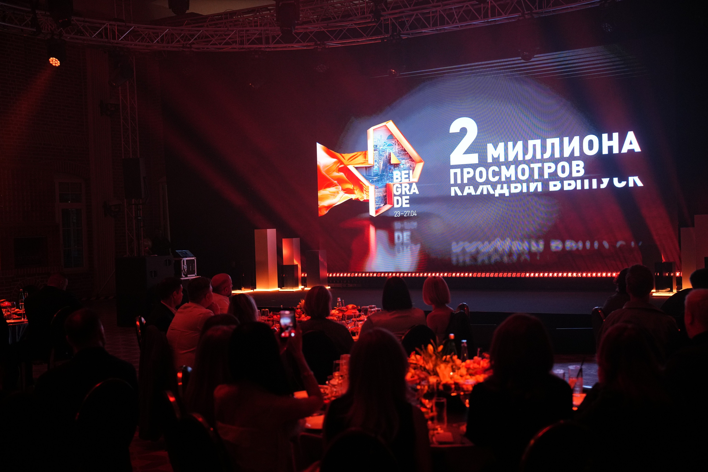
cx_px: 354
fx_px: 905
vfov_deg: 29.2
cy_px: 236
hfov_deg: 42.7
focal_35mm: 46
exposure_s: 1/200
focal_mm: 46
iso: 2000
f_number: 2.8
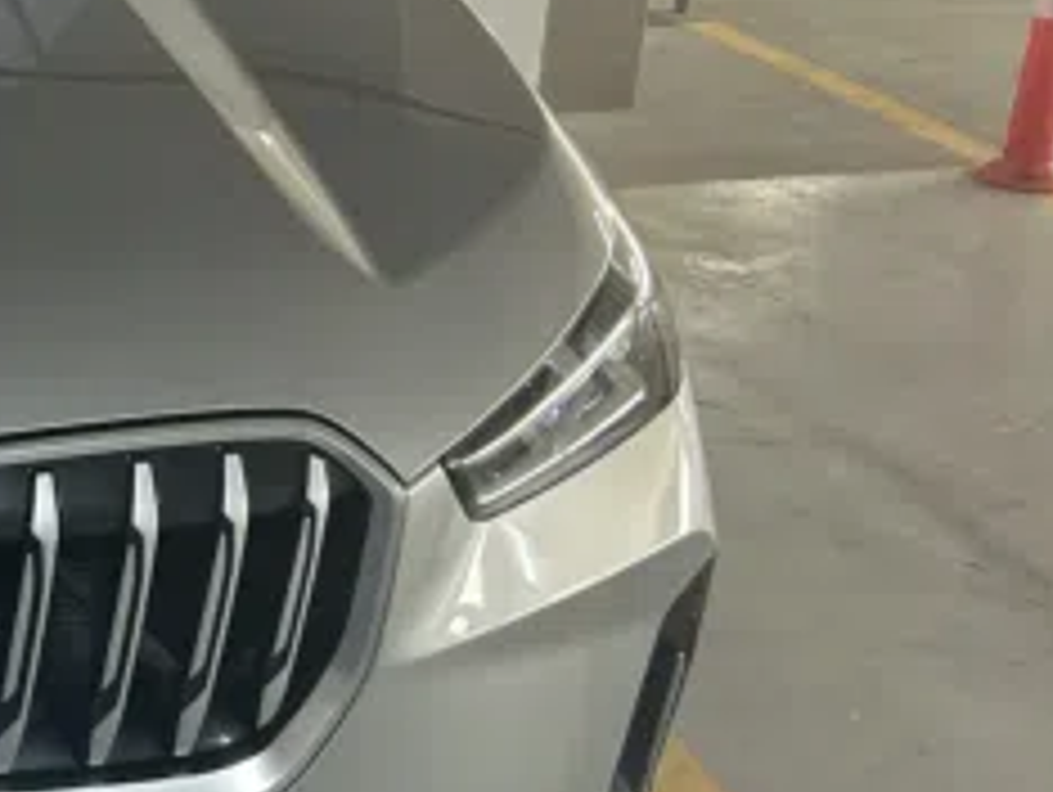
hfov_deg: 24.1
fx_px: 2162
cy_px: 288
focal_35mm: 71
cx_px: -306
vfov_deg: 20.7
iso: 100
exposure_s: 1/50
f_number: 1.5
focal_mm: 5.7
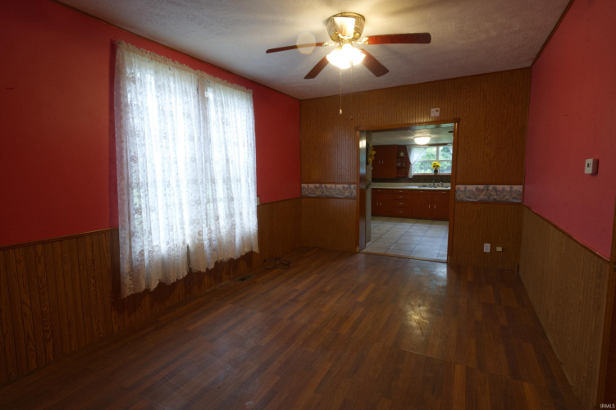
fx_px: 291
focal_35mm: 17
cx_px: 308
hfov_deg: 93.3
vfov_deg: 70.4
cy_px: 205
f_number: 13
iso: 1600
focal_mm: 17
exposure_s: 1/20
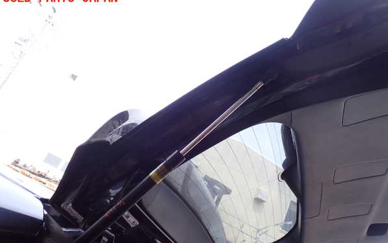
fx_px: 339
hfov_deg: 59.6
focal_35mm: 32
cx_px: 195
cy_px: 136
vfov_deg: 39.4
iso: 100
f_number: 3.2
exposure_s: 1/125
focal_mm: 5.4
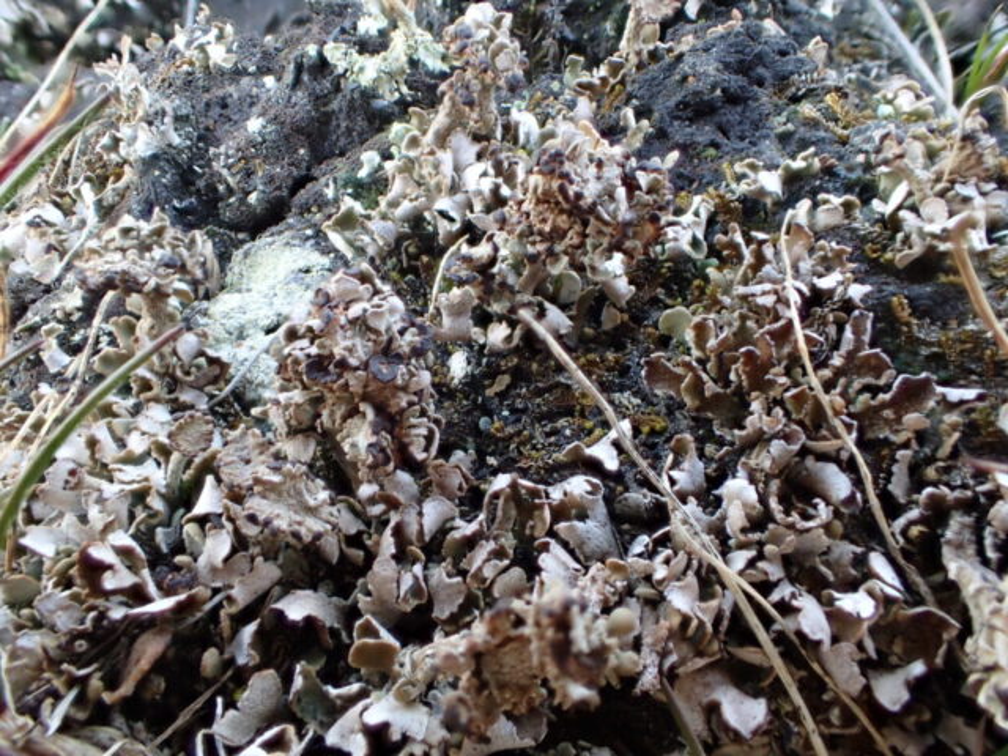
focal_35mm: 30
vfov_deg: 46.8
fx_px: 874
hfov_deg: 60.0
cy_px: 378
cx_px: 504
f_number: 3.2
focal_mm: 5.5
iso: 250
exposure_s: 1/125
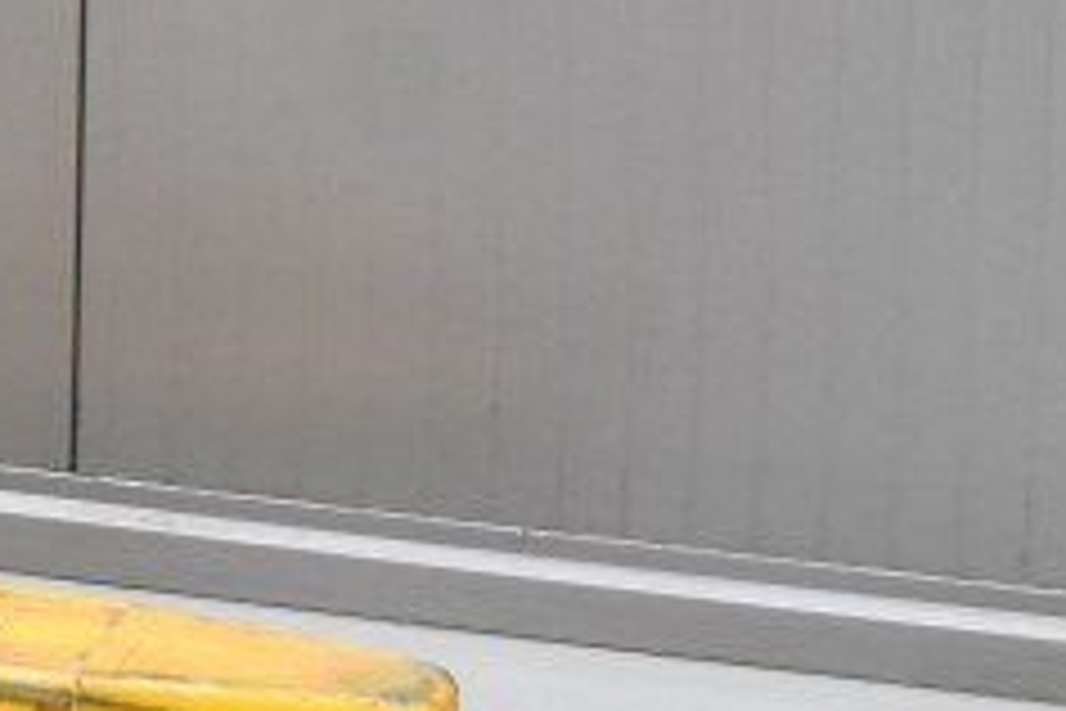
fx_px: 5168
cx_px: -1174
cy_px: -446
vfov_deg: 7.7
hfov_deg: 10.6
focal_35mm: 175
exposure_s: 1/25
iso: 1600
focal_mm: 23
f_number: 5.6
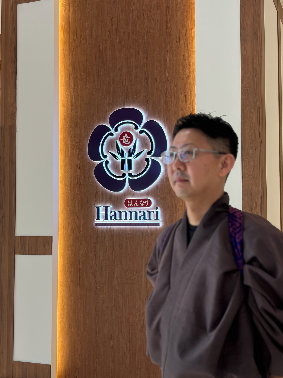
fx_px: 567
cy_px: 189
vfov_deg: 36.8
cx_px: 142
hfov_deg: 28.0
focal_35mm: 52
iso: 80
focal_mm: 5.96
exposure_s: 1/100
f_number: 1.6
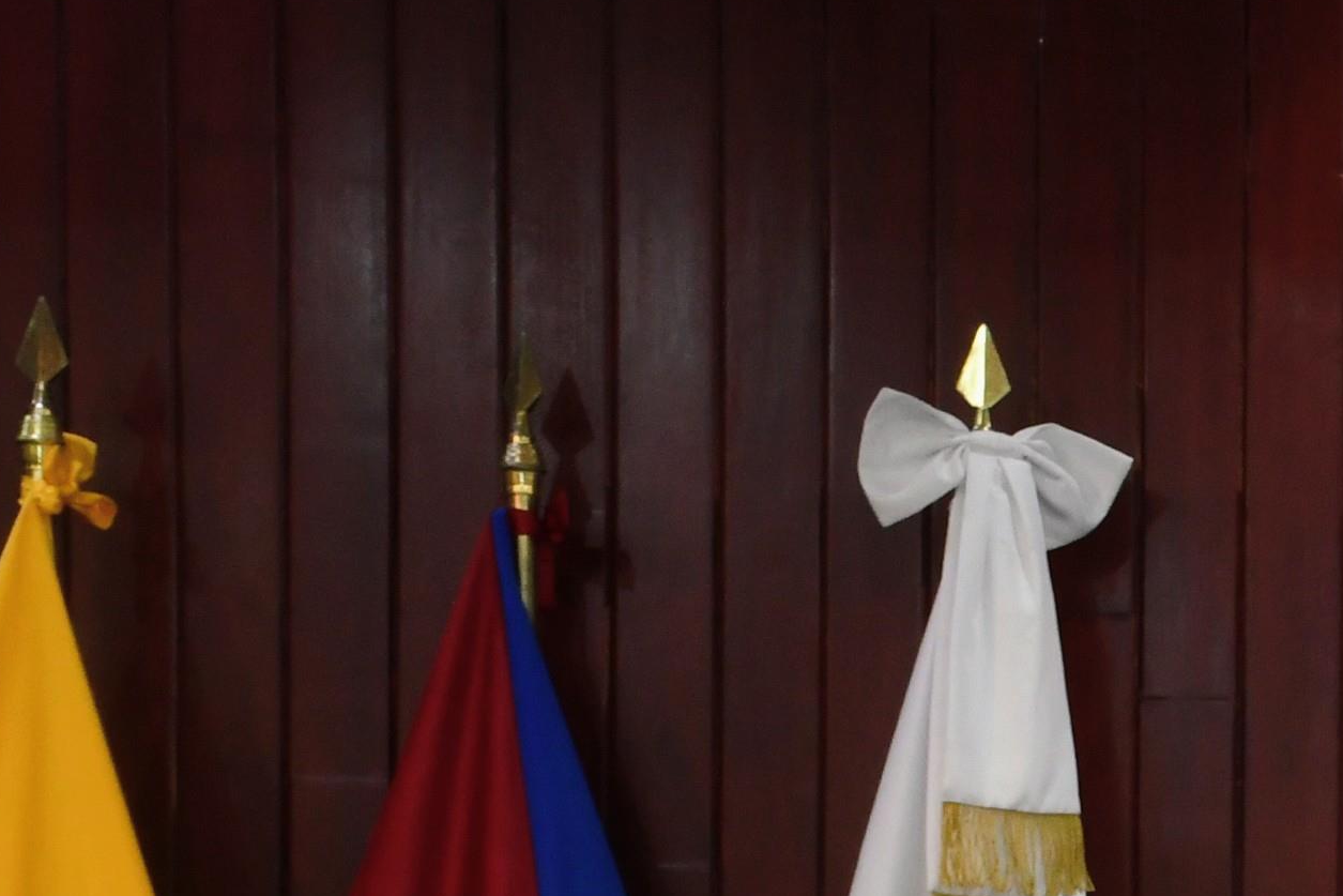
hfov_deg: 11.2
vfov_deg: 7.8
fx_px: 6454
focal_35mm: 173
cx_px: 2218
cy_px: 1424
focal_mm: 35
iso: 800
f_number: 5
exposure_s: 1/50
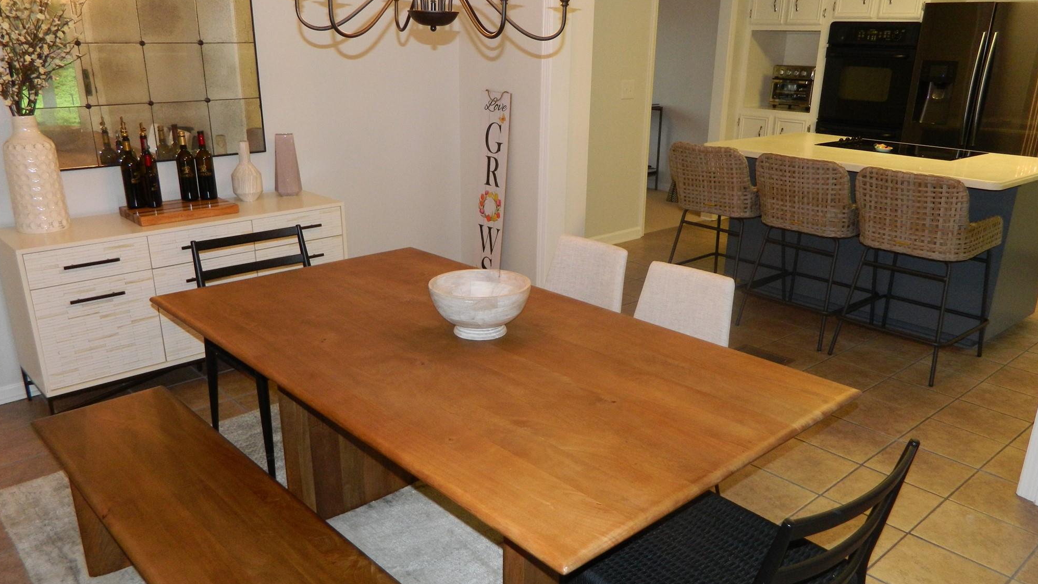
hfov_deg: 67.9
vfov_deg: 41.5
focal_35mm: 28
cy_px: 319
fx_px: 771
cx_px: 528
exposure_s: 1/30
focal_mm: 4.5
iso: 200
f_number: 3.1
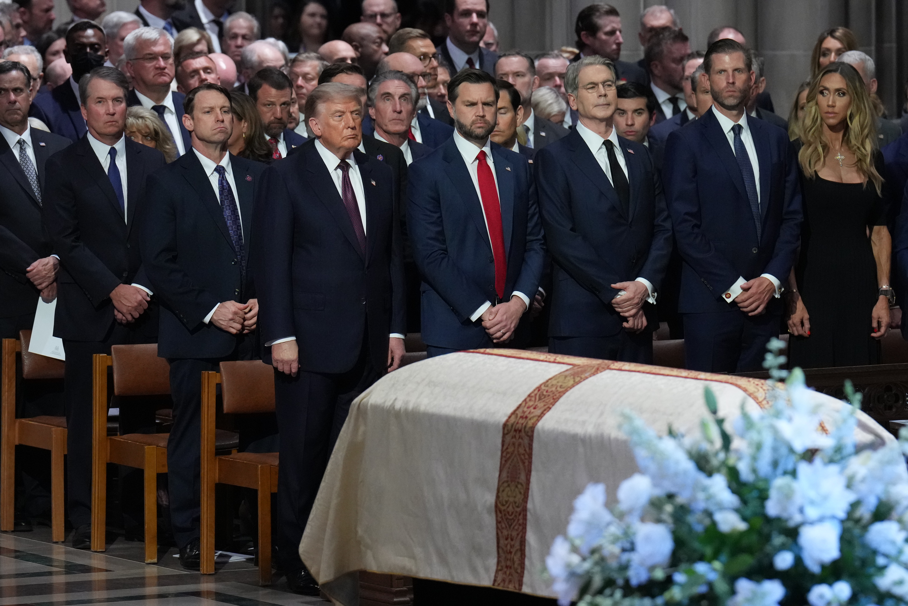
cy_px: 303
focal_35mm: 286
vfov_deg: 4.8
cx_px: 454
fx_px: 7213
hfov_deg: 7.2
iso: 5000
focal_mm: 191
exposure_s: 1/400
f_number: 4.5
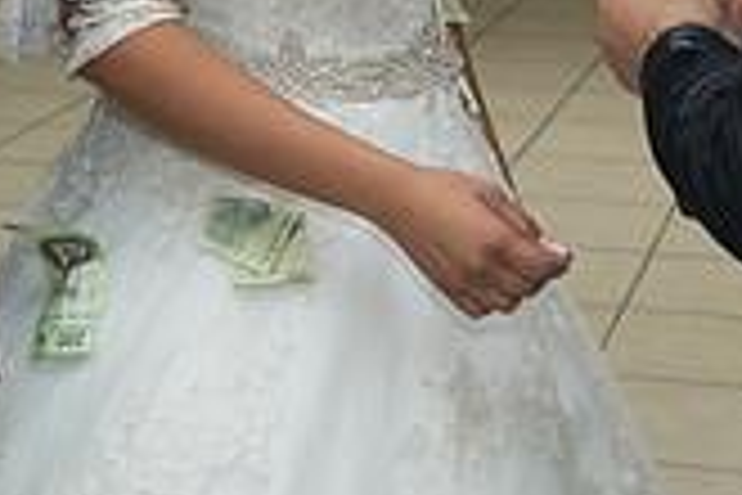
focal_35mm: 123
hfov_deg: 16.6
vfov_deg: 10.7
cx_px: 207
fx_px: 2535
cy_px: -254
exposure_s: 1/100
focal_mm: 35
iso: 1600
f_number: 4
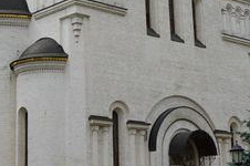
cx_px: 97
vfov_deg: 14.1
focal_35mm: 96
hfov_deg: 21.2
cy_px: 32
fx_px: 666
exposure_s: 1/200
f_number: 10
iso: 100
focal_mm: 31
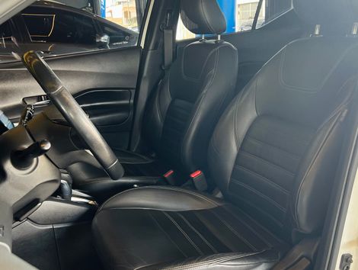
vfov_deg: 53.2
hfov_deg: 67.2
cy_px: 135
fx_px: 269
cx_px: 179
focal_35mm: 26
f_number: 1.5
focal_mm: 5.7
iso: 160
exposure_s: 1/60
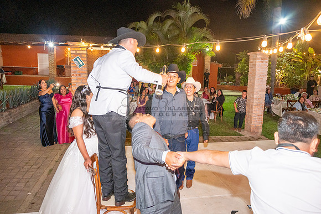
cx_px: 160
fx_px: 250
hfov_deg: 65.5
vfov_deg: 46.4
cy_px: 107
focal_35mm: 28
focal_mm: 28
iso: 2500
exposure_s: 1/80
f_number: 5
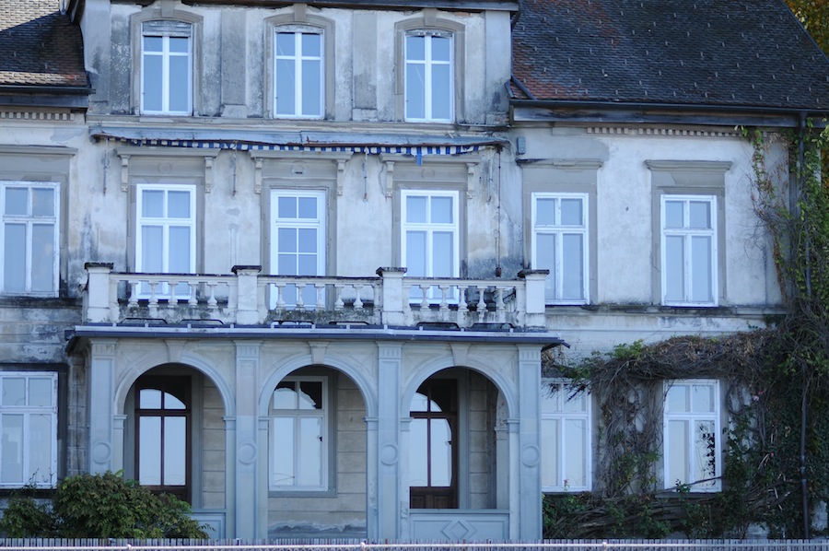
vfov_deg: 10.7
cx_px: 414
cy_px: 276
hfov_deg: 16.1
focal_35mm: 128
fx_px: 2933
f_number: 1.8
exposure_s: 1/2000
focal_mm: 85
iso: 200
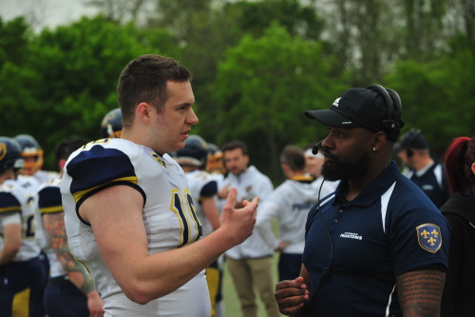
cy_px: 158
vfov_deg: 10.2
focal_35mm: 135
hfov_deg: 15.2
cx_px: 238
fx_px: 1781
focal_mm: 135
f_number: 5.6
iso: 1000
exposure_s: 1/1250
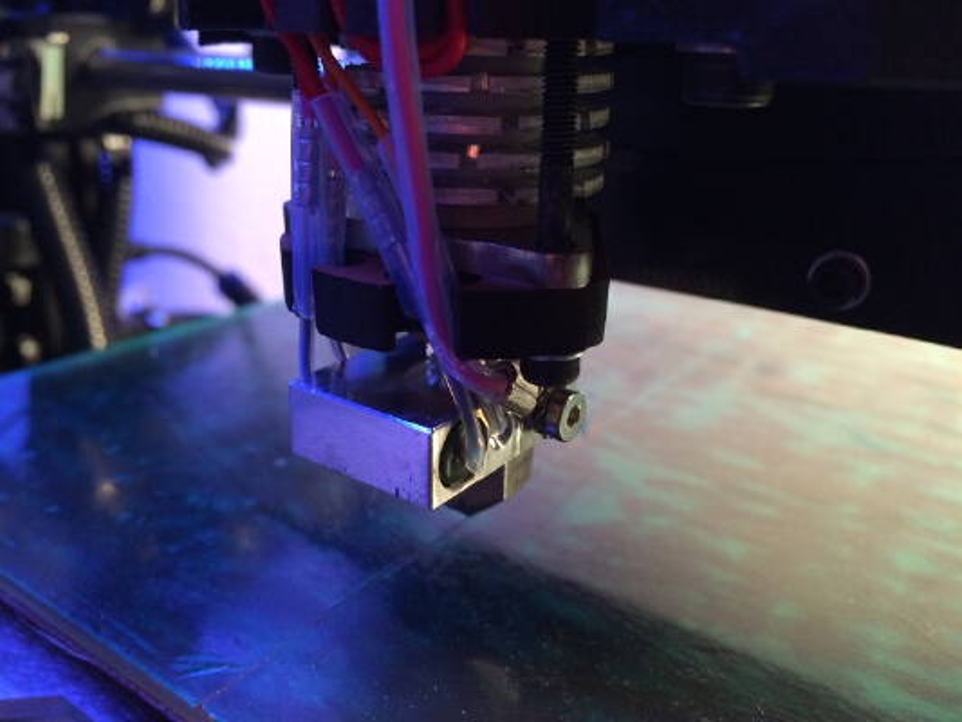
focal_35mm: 29
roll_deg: -1.9
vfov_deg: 48.2
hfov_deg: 61.6
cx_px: 481
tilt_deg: -20.6
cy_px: 361
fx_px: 806
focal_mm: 4.15
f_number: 2.2
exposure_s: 1/30
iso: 160
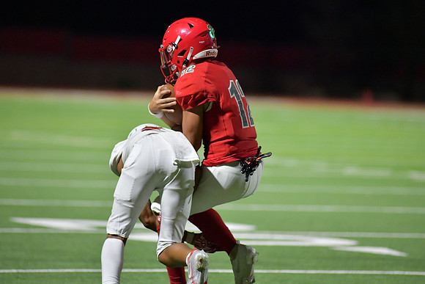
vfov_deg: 4.6
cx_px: 212
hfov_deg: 6.9
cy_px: 142
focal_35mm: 300
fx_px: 3542
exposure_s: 1/1250
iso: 8000
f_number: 4
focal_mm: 300
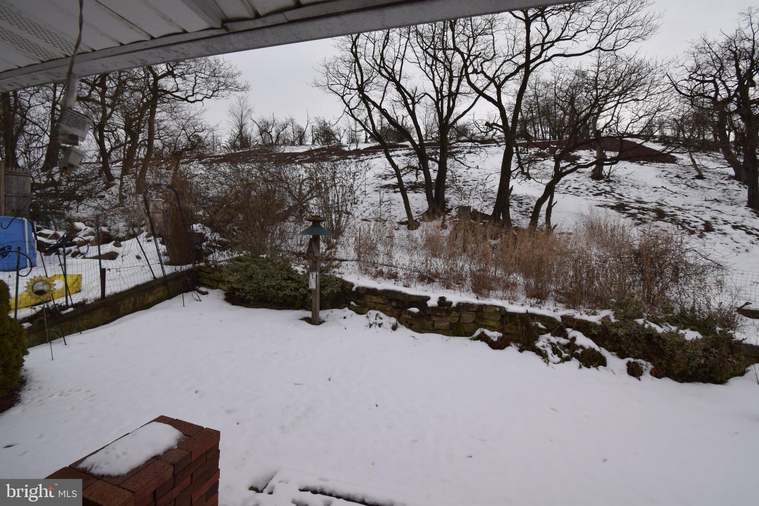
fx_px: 316
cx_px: 380
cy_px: 253
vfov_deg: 77.3
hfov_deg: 100.4
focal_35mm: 15
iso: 100
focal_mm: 10
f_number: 10
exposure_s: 1/200
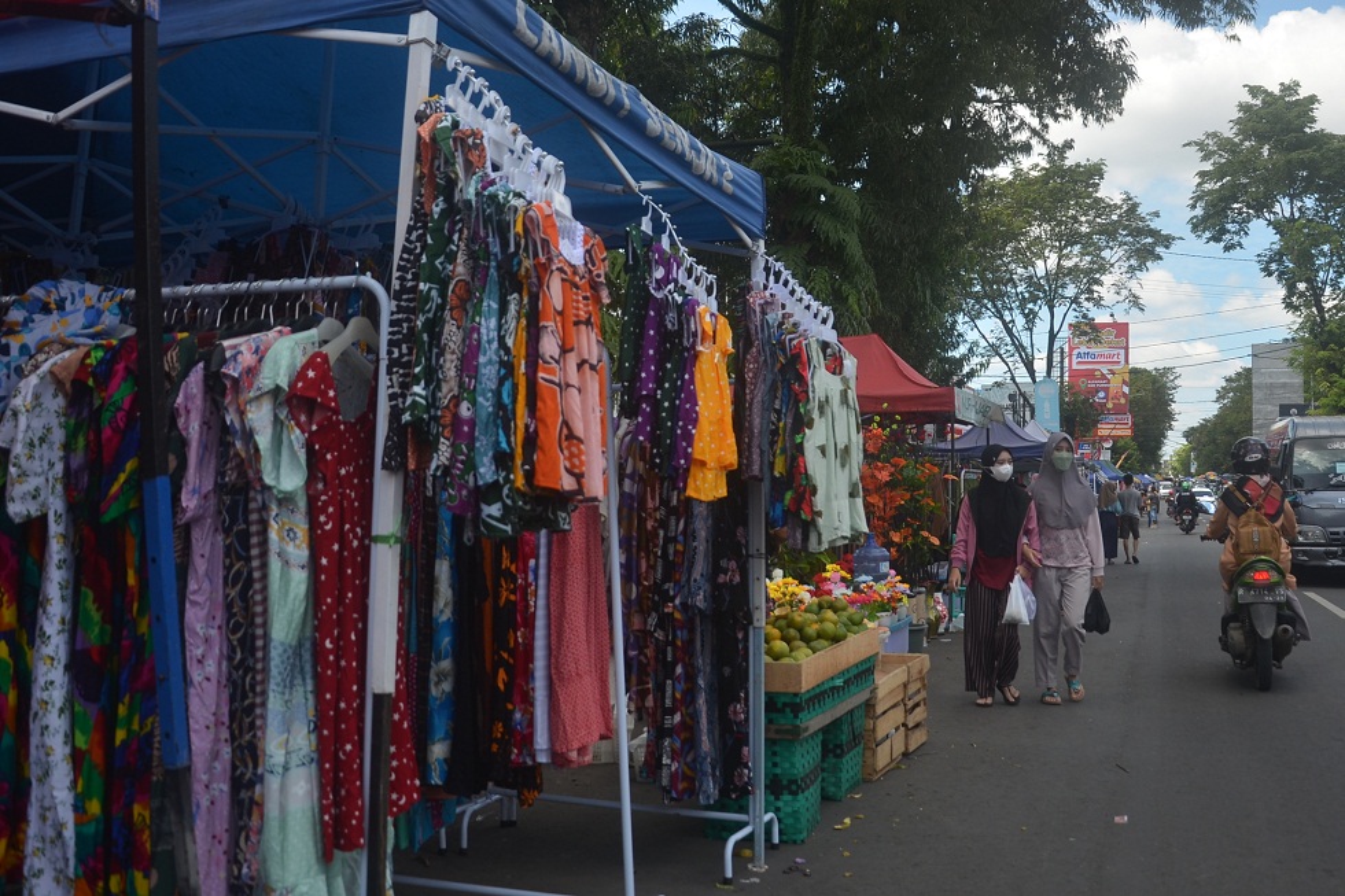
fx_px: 2241
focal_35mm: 60
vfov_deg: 22.6
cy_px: 448
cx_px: 672
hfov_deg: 33.4
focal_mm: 40
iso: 160
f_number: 4.5
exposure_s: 1/1000
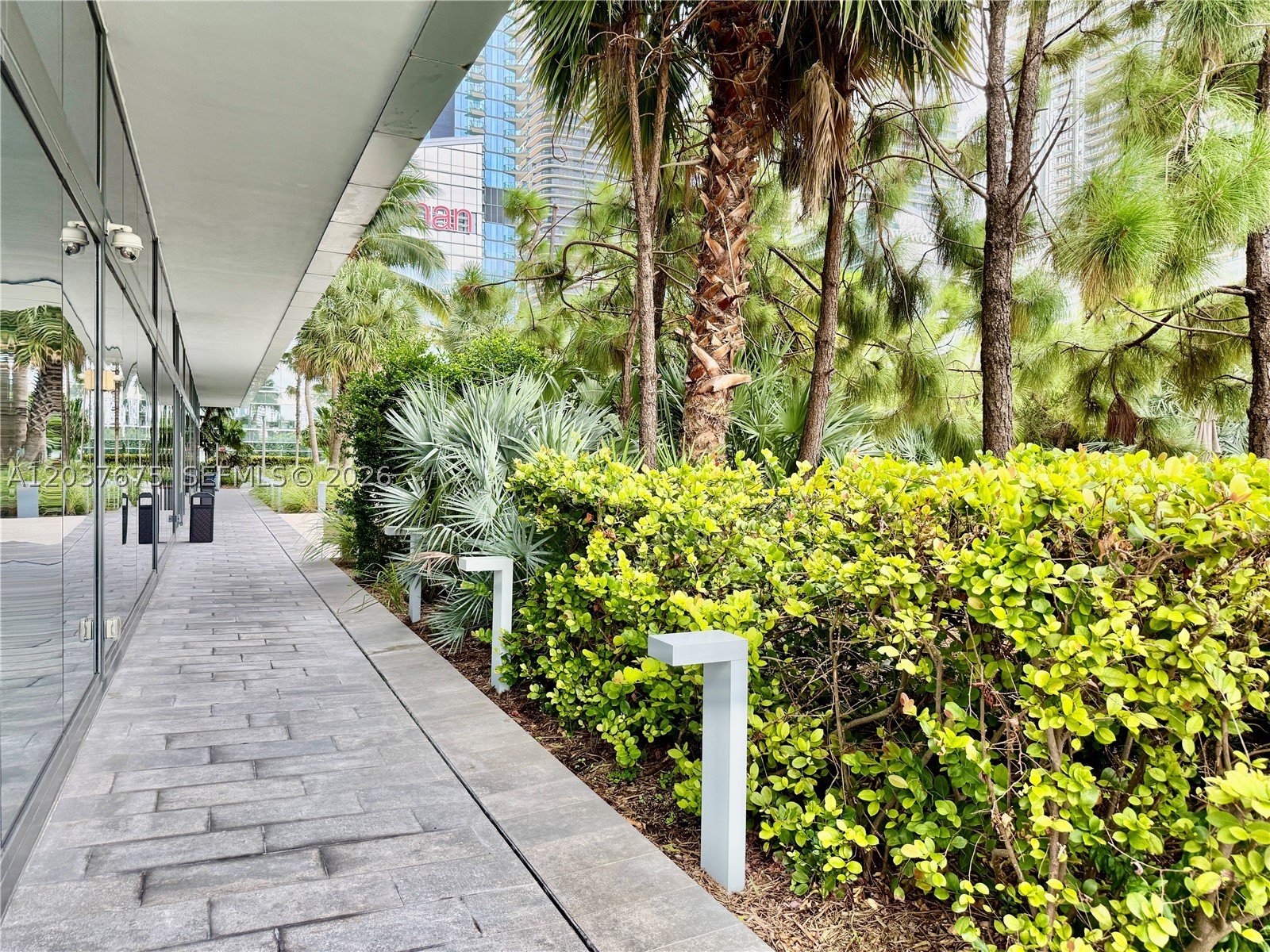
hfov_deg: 71.6
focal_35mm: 24
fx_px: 881
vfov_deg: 56.8
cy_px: 476
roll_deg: -0.6
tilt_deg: -0.9
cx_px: 635
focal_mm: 6.76
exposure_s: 1/627
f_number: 1.78
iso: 100
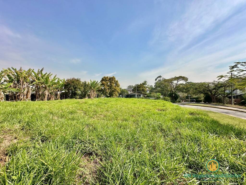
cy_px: 92
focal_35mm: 14
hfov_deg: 102.1
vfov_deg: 85.7
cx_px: 123
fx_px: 99
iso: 50
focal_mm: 2.22
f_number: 2.2
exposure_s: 1/1715
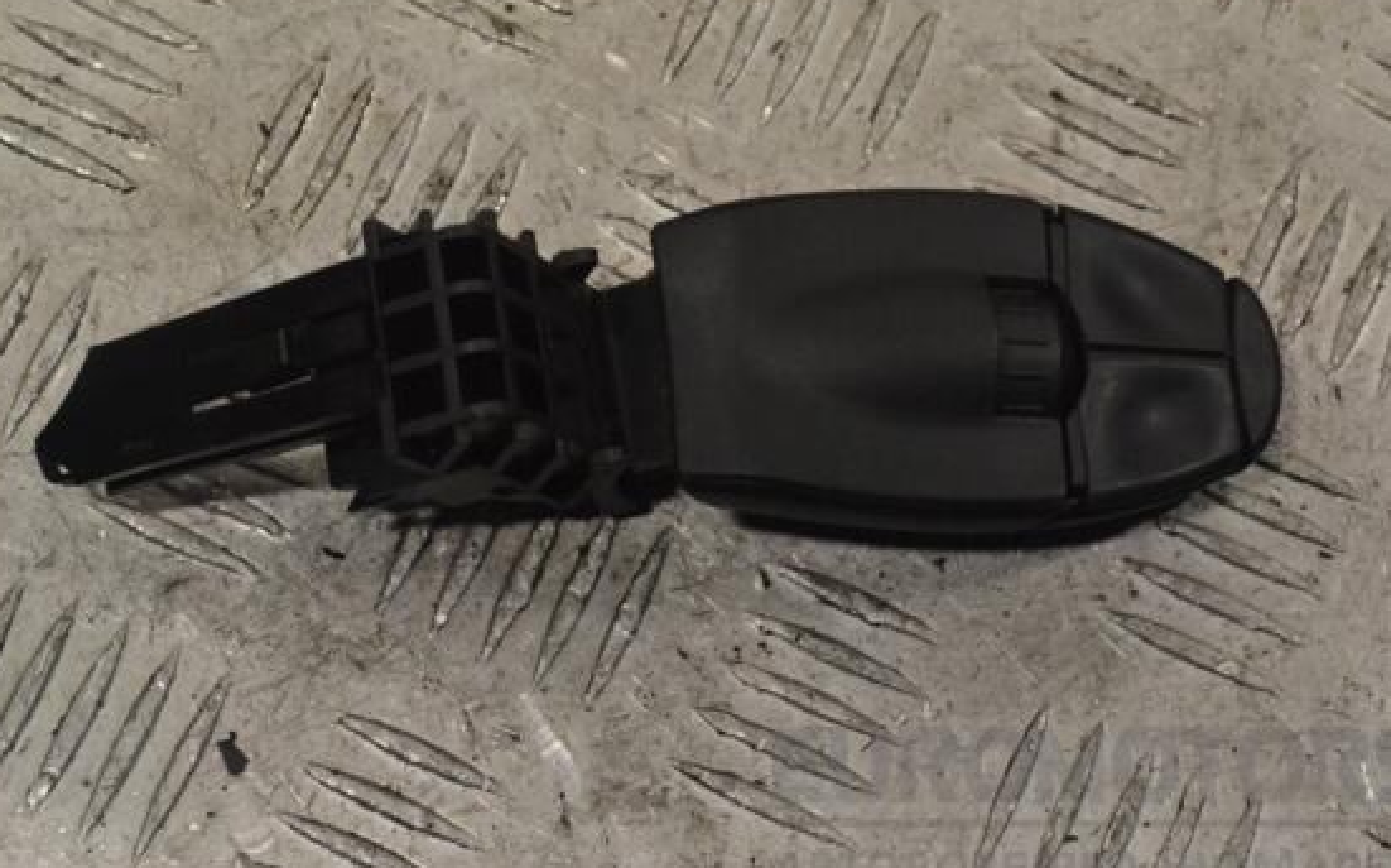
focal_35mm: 92
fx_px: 3470
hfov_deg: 22.7
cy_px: 429
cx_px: 725
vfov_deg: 14.3
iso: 3200
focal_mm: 55
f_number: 10
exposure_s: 1/400
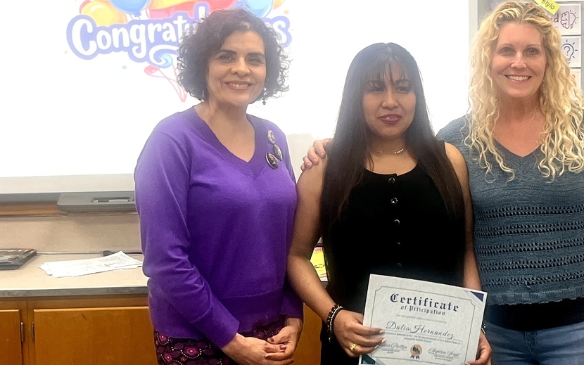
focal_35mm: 34
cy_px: 110
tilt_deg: -4.9
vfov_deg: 36.7
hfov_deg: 56.7
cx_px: 279
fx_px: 541
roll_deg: +1.2
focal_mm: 5.1
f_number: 1.6
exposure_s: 1/120
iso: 64
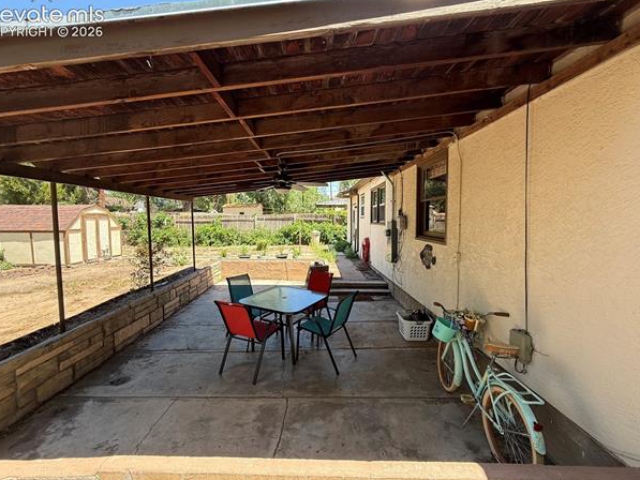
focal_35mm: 15
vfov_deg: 81.8
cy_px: 234
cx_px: 316
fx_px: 277
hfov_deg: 98.2
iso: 50
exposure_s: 1/381
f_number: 2.2
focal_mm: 2.22
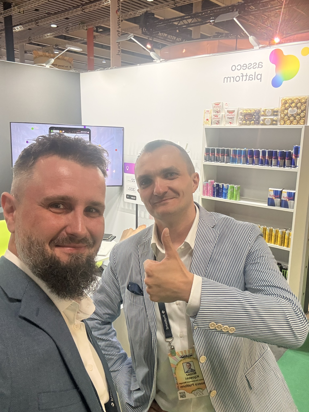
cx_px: 154
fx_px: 357
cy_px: 206
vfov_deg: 60.0
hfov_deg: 46.8
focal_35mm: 30
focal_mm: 2.69
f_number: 1.9
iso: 200
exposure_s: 1/50
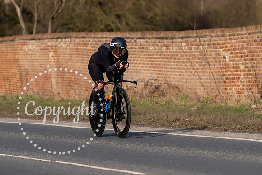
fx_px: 1827
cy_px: 70
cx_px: 125
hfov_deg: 8.2
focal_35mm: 251
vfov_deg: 5.5
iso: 100
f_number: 4
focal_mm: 151
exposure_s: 1/800
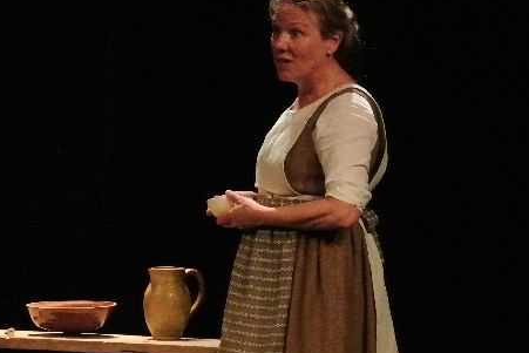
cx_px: 208
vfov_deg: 5.4
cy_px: 233
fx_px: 3733
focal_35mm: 254
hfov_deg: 8.1
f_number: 4.2
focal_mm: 53.1
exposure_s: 1/100
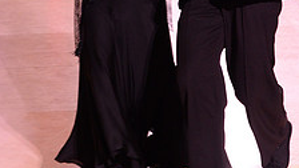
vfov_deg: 6.3
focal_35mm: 190
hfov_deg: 11.3
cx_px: 126
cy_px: -49
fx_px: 1506
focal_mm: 70
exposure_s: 1/250
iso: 2500
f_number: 6.3
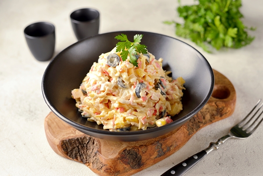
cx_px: 132
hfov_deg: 39.6
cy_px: 88
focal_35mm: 50
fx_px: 365
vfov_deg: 27.0
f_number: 4.5
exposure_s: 1/40
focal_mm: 50
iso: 160
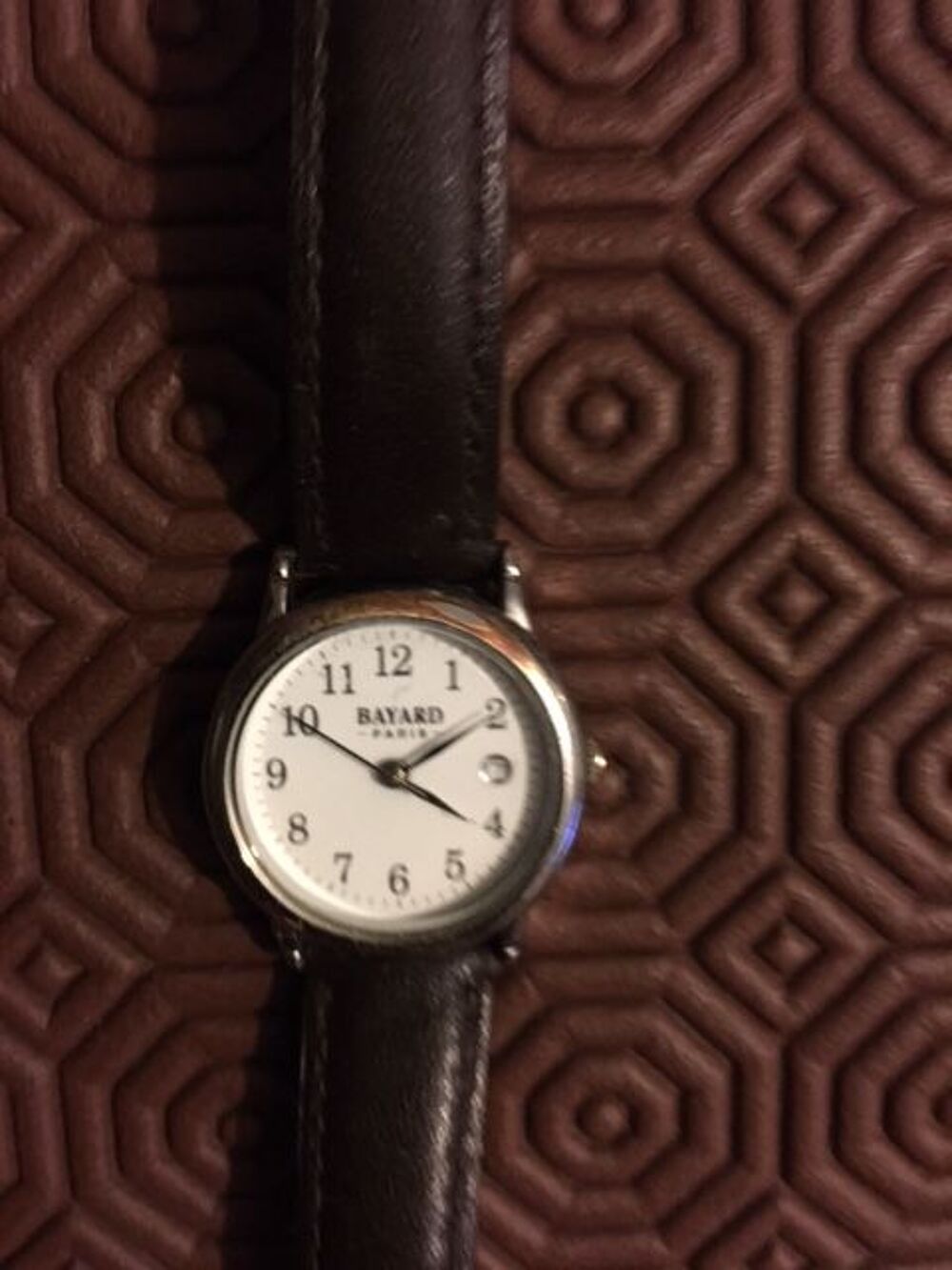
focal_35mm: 29
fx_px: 1063
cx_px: 476
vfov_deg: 61.7
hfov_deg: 48.2
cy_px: 635
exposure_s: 1/4
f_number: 2.2
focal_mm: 4.15
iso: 100
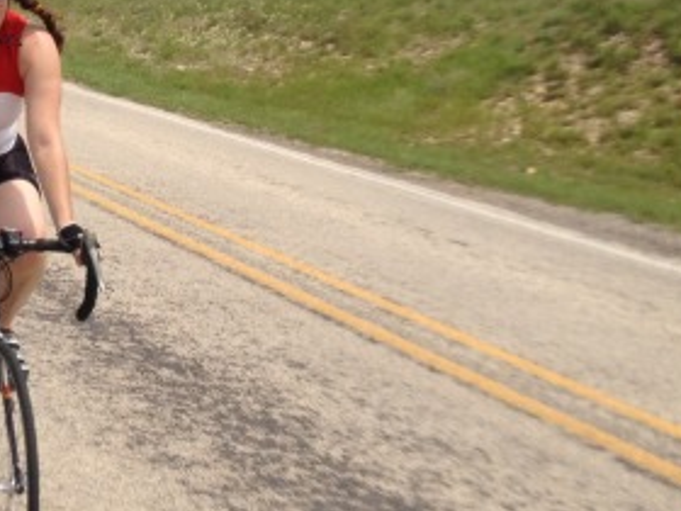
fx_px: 1967
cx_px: -143
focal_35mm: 100
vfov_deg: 14.6
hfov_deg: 18.6
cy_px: 39
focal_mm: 4.28
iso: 50
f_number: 2.4
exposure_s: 1/2208
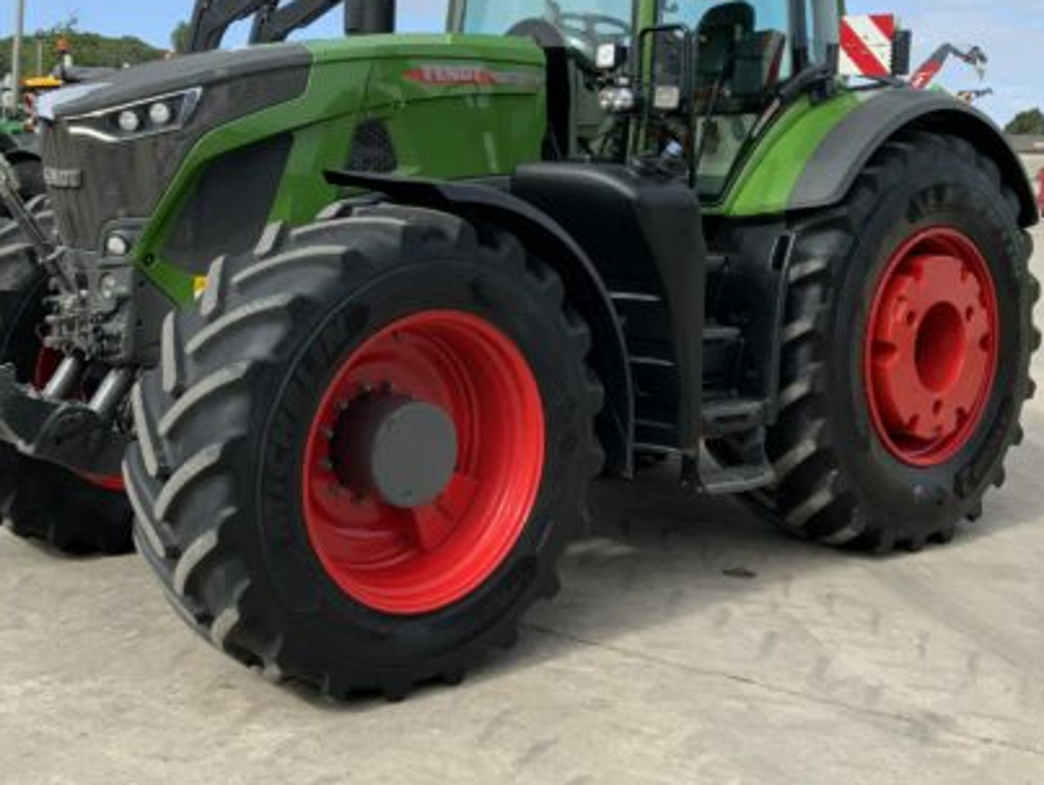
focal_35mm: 46
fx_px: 1389
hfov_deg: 41.2
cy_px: 215
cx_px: 516
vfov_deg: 31.1
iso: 16
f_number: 1.8
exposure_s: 1/1451
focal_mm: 3
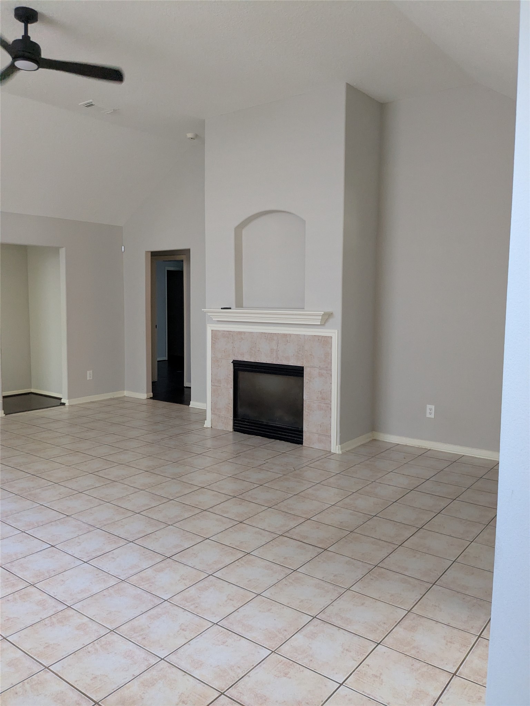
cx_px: 265
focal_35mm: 27
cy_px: 353
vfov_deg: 65.3
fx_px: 551
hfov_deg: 51.4
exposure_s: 1/120
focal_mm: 4.38
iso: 749
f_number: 1.73
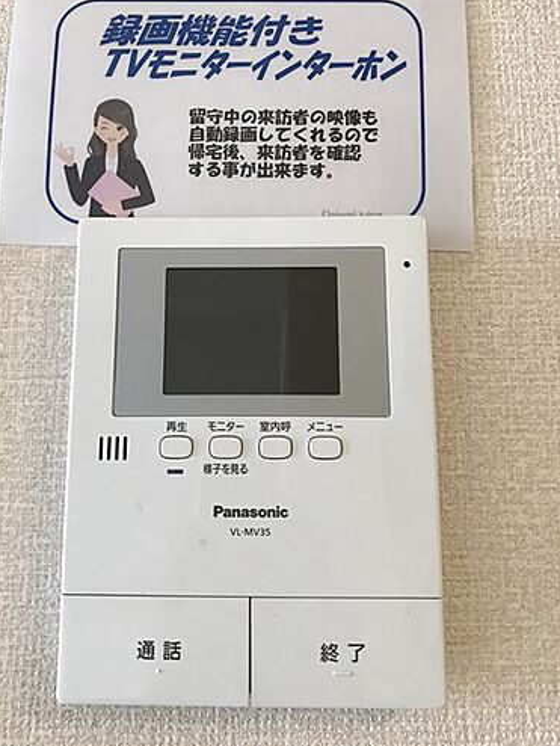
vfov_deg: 53.6
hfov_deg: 41.7
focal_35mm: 34
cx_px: 238
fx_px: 733
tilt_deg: +11.8
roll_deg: -0.2
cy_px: 304
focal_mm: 3.99
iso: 40
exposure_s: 1/33
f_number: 1.8
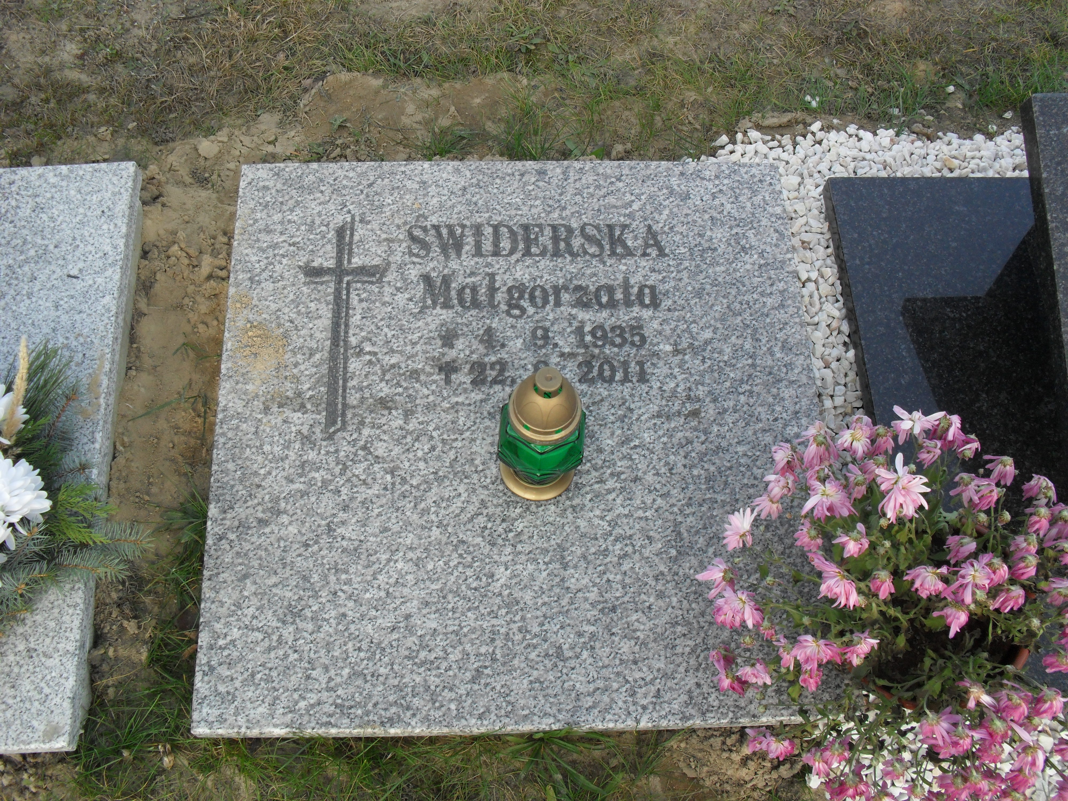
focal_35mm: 35
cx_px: 534
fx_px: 1080
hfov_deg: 52.6
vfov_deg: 40.7
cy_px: 400
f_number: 3.2
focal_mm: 6.3
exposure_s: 1/180
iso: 100
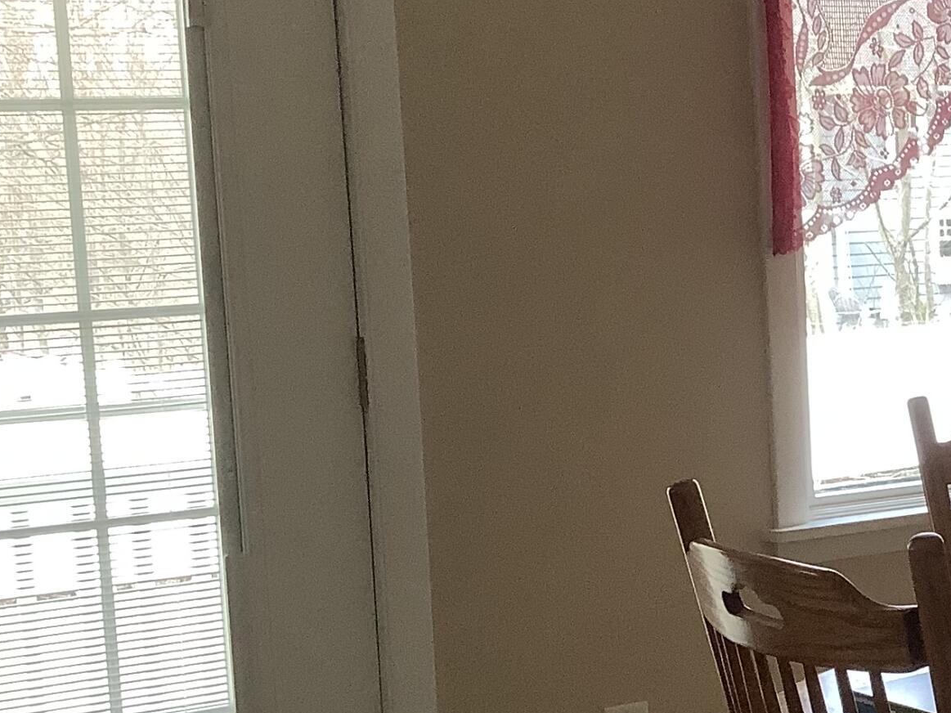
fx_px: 2198
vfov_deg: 18.4
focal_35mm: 80
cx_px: 1149
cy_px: 376
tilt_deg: -7.0
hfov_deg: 22.5
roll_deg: +1.4
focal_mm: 3.3
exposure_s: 1/120
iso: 80
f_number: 2.4
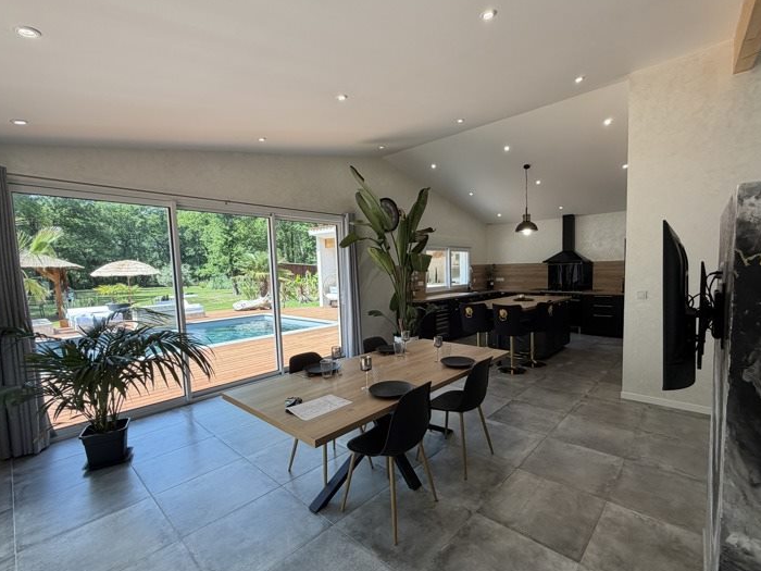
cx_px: 424
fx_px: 352
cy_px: 296
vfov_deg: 78.1
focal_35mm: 16
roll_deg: +2.4
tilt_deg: -3.5
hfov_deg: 94.1
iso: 40
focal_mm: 2.22
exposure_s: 1/142
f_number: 2.2
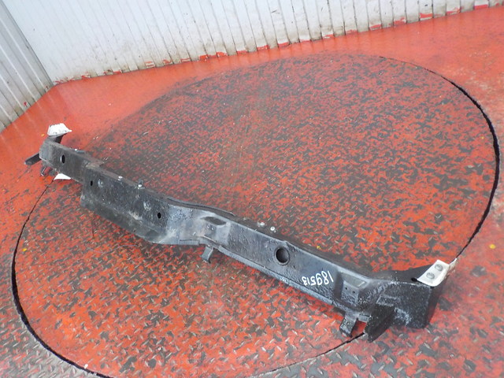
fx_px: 437
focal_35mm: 30
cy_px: 189
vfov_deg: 46.8
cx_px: 252
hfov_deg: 60.0
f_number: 3.3
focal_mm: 4.1
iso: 400
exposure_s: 1/15
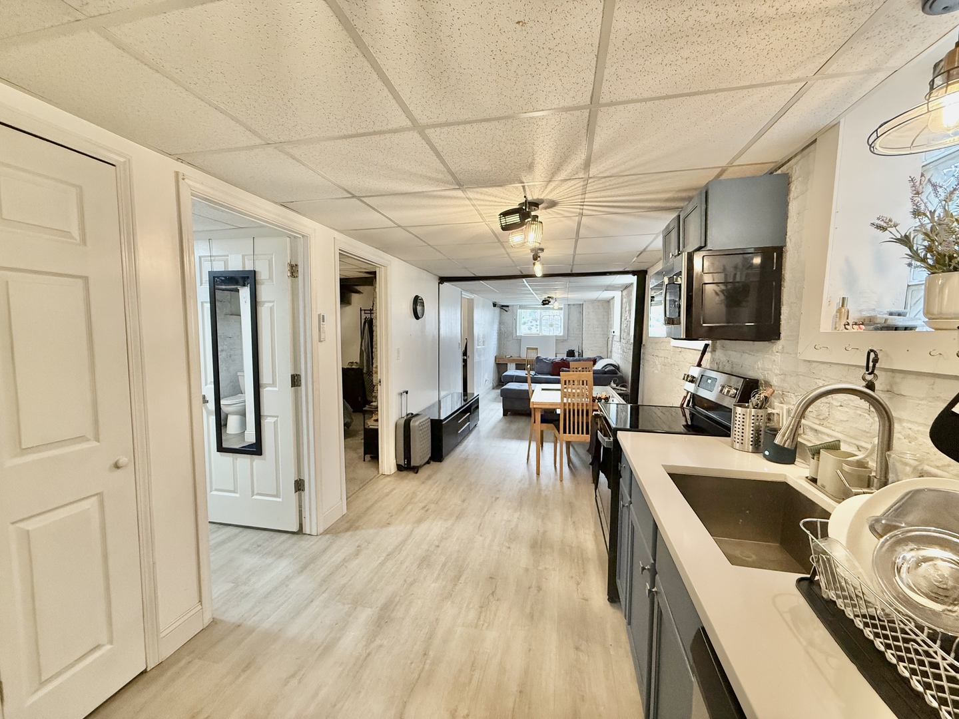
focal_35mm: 14
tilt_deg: -3.9
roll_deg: -0.8
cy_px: 360
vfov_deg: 85.7
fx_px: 388
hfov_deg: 102.1
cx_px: 480
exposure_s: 1/120
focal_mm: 2.22
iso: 500
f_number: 2.2
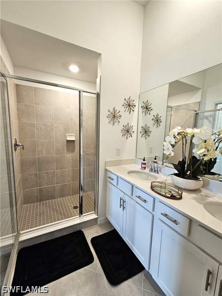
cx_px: 111
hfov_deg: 90.0
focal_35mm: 13
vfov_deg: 106.1
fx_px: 111
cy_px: 148
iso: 160
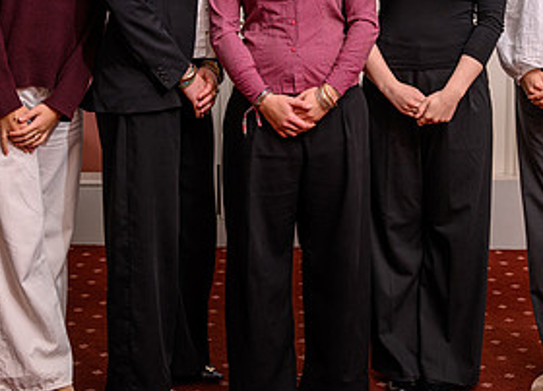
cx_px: 300
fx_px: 1393
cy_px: 74
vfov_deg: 15.9
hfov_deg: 22.1
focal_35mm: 90
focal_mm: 40
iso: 64
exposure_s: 1/200
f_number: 4
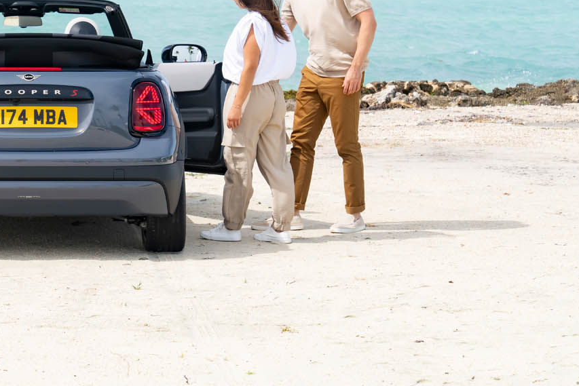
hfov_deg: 14.1
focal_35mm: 144
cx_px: 30
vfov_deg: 9.5
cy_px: 50
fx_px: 2316
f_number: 5.6
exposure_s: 1/320
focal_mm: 64
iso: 200
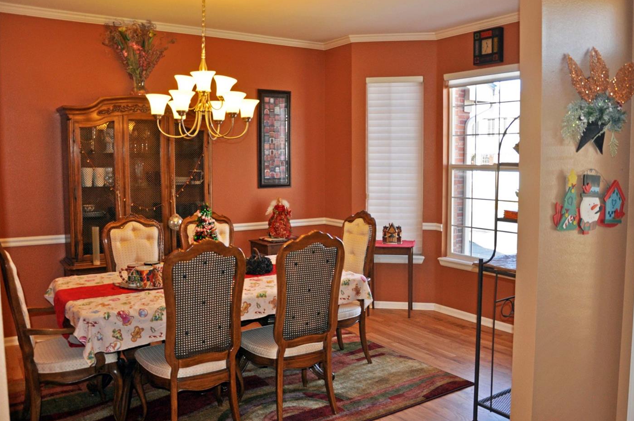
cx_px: 363
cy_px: 198
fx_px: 545
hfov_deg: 60.1
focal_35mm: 31
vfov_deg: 42.2
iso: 400
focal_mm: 18
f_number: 3.5
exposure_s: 1/160
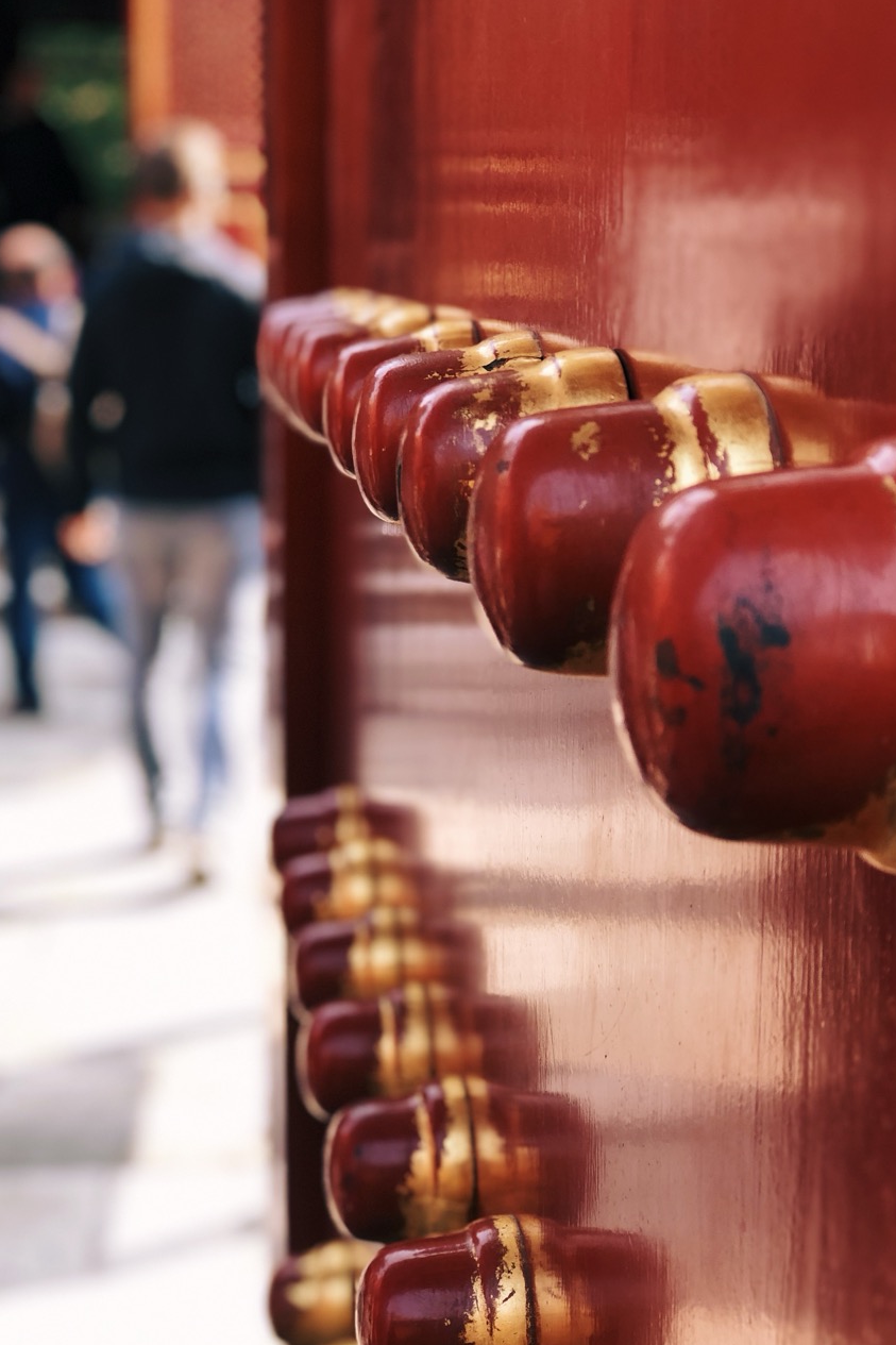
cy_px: 674
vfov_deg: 33.4
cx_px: 425
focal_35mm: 60
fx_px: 2240
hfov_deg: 22.6
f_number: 2.8
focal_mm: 6.6
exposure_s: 1/60
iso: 25
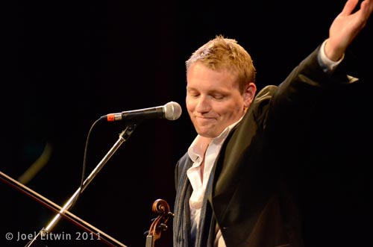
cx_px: 186
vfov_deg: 4.6
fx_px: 3101
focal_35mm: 300
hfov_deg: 6.9
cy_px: 124
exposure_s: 1/400
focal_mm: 200
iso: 6400
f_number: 2.8
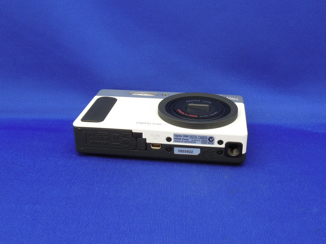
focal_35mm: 45
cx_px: 163
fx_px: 424
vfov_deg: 32.2
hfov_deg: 42.1
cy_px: 122
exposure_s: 1/1.6
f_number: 8
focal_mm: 8.1
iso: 160
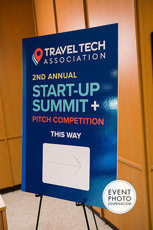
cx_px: 76
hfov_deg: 35.1
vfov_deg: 50.7
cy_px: 115
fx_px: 242
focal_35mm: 38
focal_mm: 38
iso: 3200
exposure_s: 1/200
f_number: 3.2
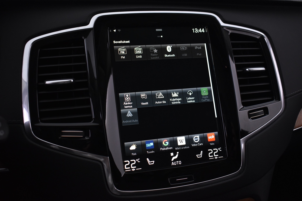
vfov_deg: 34.2
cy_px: 100
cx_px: 151
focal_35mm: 39
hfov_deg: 49.6
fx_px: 327
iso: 1800
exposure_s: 1/40
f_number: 4
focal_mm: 26
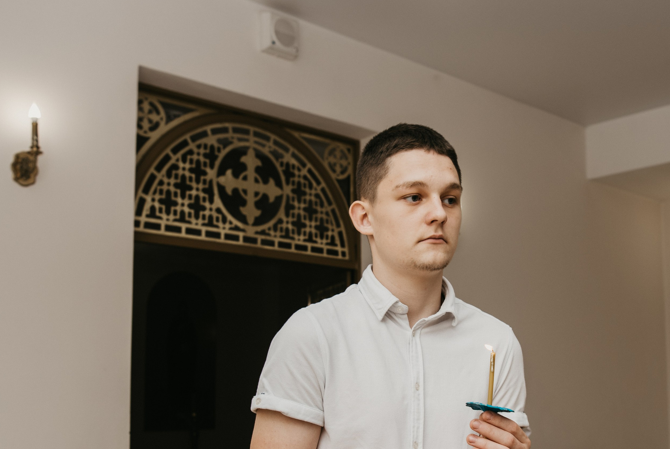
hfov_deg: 40.9
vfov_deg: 27.8
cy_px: 325
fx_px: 894
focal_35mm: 48
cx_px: 407
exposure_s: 1/160
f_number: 4
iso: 125
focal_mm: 27
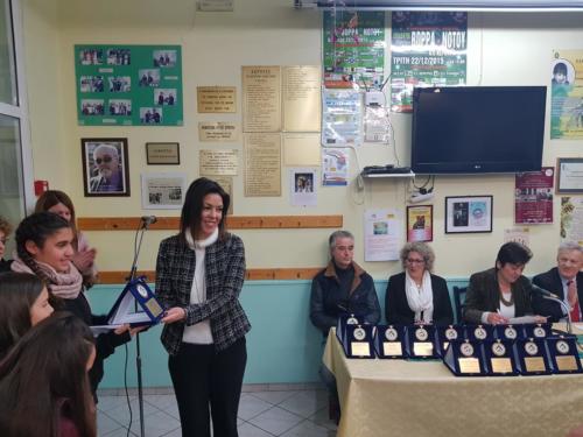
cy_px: 218
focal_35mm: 26
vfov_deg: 53.1
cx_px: 292
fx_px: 438
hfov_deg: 67.3
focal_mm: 4.2
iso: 200
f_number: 1.7
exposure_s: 1/93
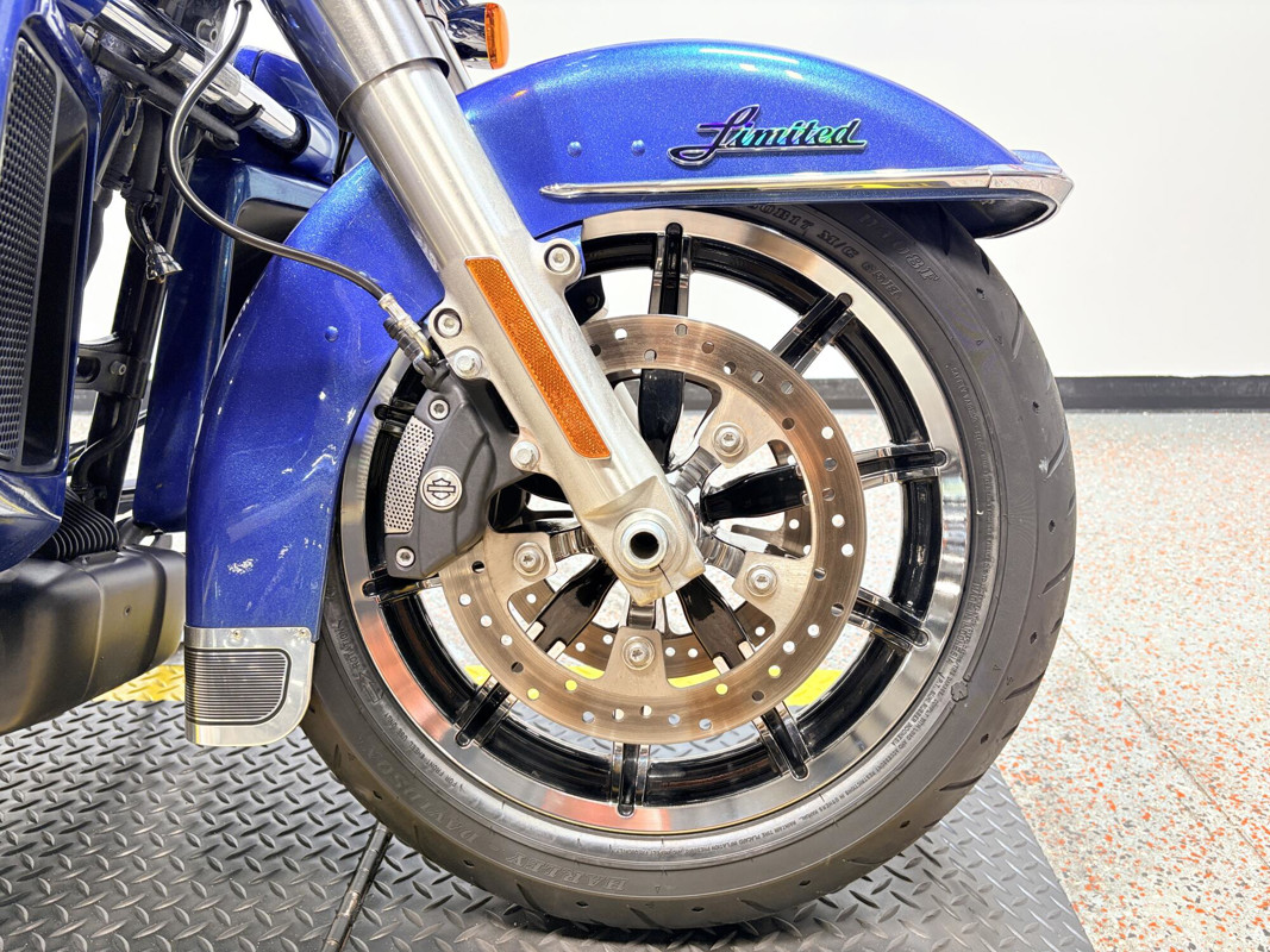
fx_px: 954
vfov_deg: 53.1
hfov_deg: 67.3
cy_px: 476
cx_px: 635
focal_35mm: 26
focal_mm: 5.96
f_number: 1.6
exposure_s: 1/60
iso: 80
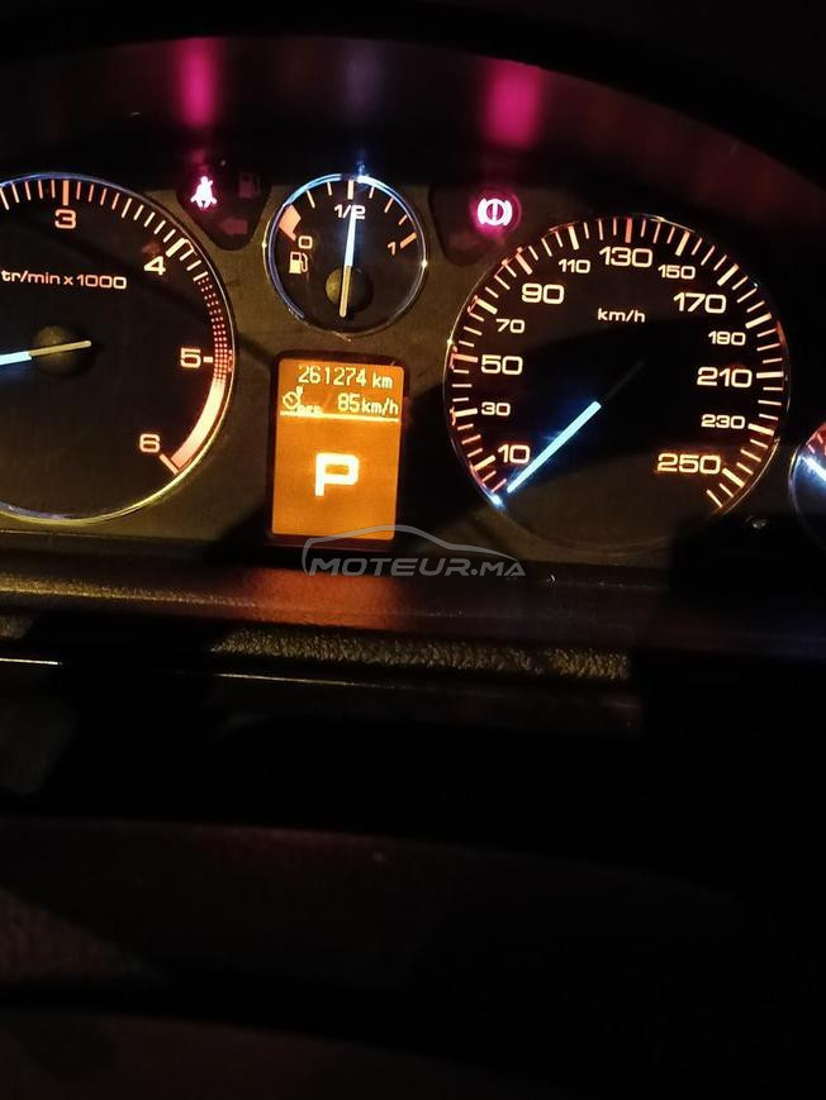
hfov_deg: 36.0
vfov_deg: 46.8
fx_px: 1272
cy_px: 550
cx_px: 413
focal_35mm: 40
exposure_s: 1/16.7
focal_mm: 5.44
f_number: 1.79
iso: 10000
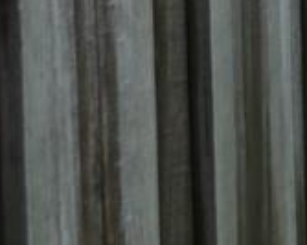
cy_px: -134
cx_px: 921
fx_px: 1388
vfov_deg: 9.7
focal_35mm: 153
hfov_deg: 9.7
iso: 125
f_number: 2.8
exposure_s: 1/800
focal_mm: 9.1
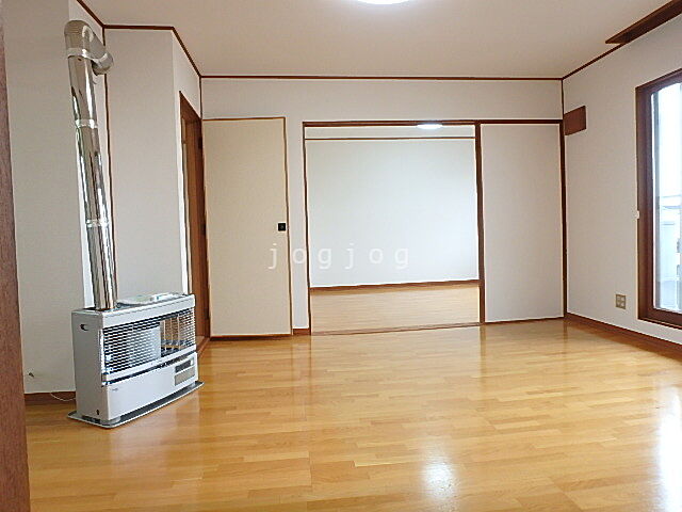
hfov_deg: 79.0
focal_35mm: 21
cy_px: 256
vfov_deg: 63.4
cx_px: 341
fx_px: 414
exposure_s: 1/40
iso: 200
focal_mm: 3.7
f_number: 3.5
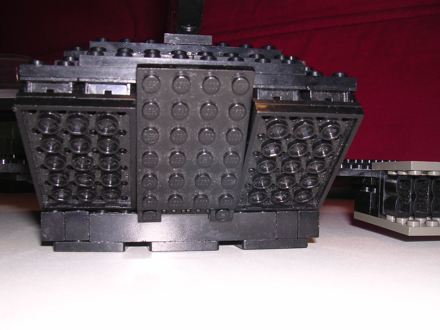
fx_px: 483
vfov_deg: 37.7
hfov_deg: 49.0
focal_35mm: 38
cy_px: 165
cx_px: 220
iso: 100
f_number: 5.6
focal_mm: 5.8
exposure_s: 1/60.1
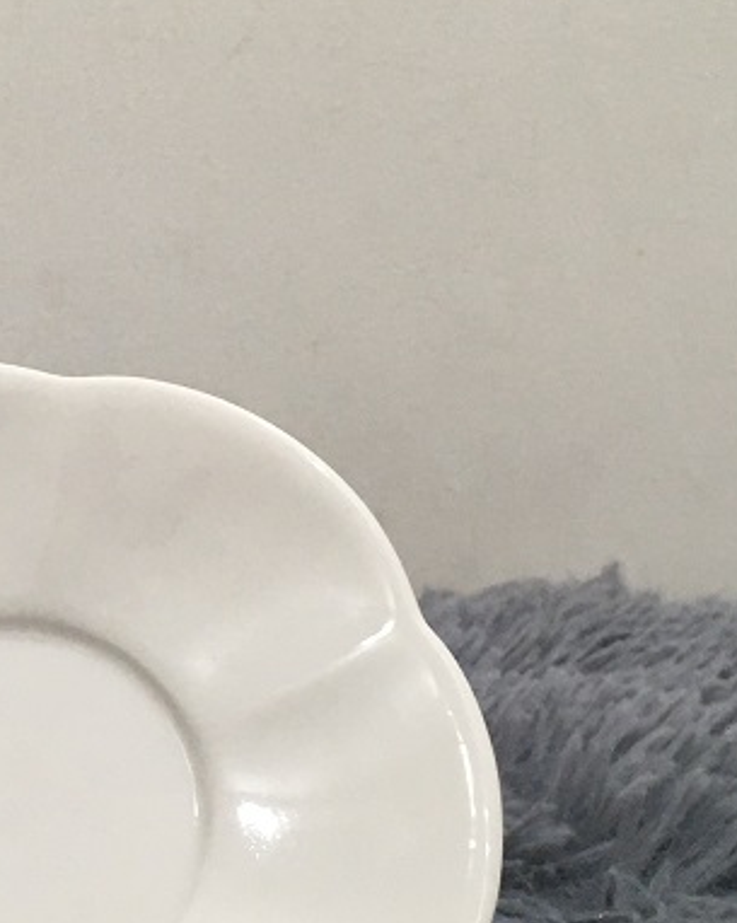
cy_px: 488
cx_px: 34
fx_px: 2430
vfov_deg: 21.5
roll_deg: -1.6
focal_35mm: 89
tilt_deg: -11.4
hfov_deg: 16.9
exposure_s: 1/33
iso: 64
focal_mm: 4.15
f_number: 2.2
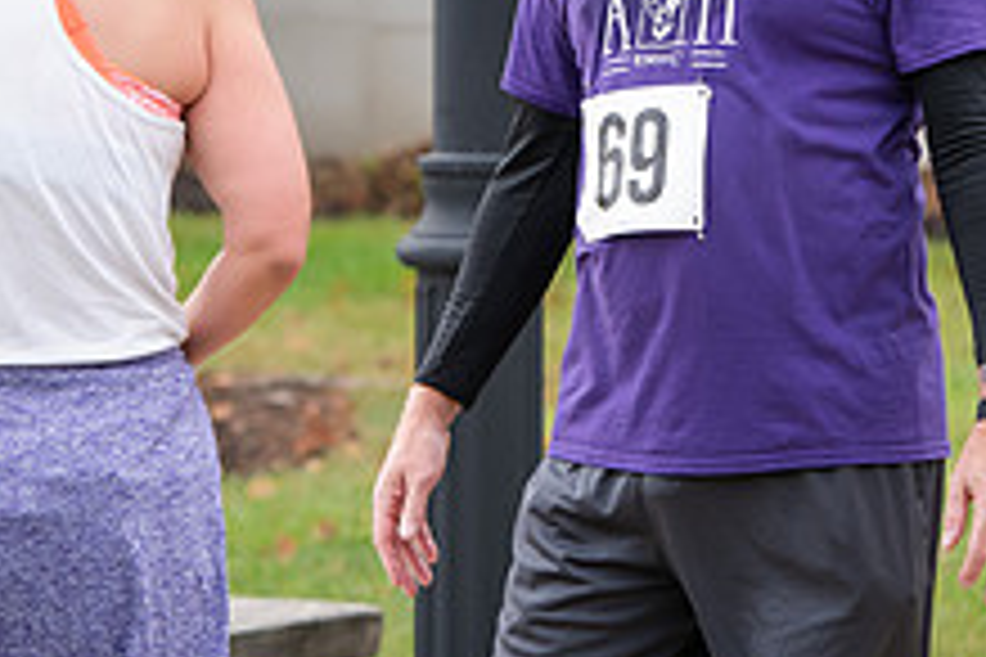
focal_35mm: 345
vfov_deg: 4.0
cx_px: 581
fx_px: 9448
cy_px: -133
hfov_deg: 6.0
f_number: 4.5
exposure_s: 1/320
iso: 400
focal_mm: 130
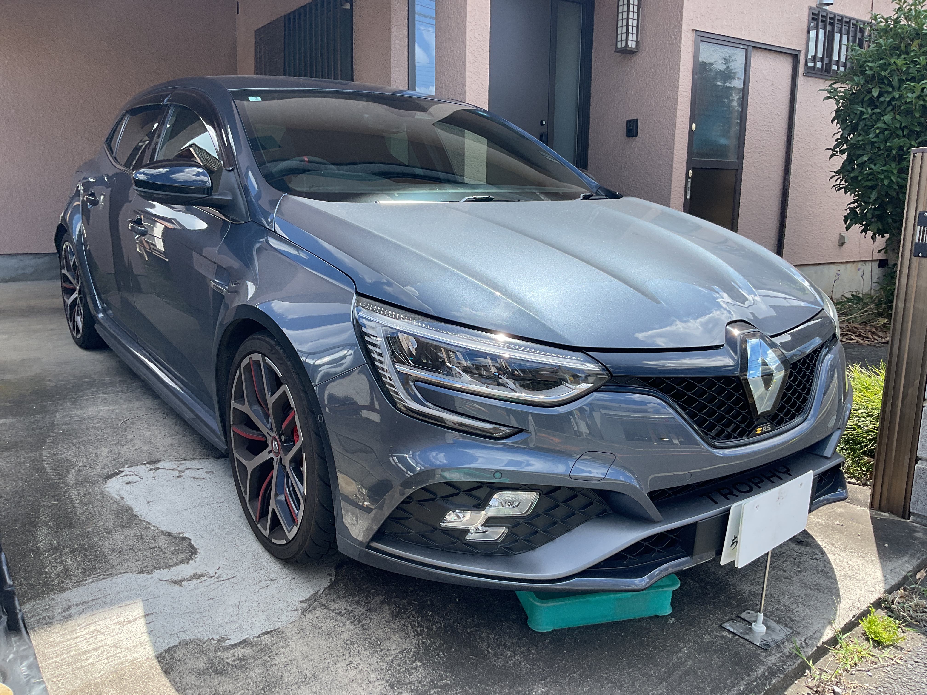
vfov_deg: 48.2
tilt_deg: -10.3
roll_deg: -0.4
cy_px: 348
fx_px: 777
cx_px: 464
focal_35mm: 29
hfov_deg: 61.7
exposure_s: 1/580
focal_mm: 3
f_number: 1.8
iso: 16
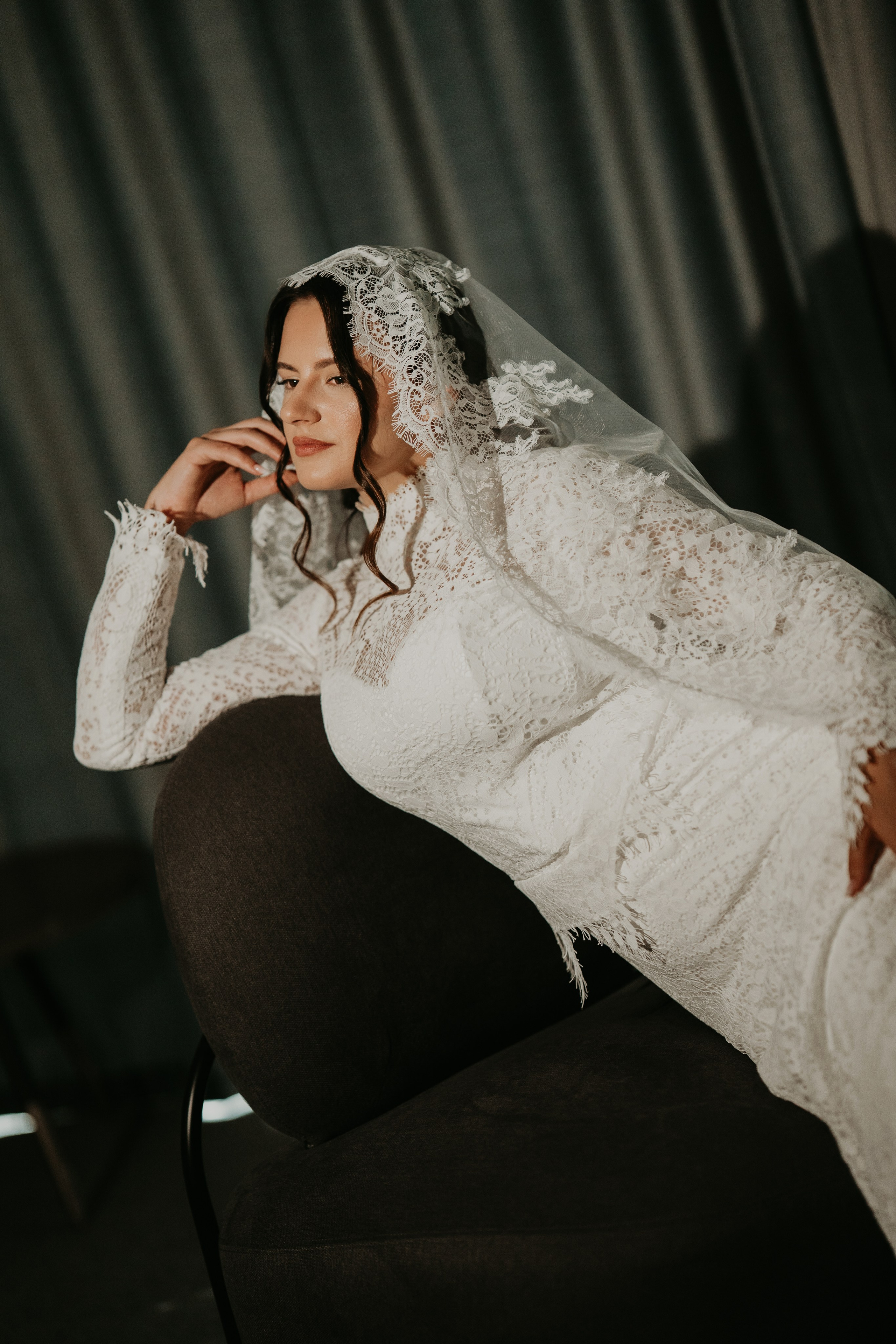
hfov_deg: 16.1
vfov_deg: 23.9
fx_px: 3173
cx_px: 448
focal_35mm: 85
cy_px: 672
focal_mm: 85
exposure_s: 1/2000
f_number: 1.4
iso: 800
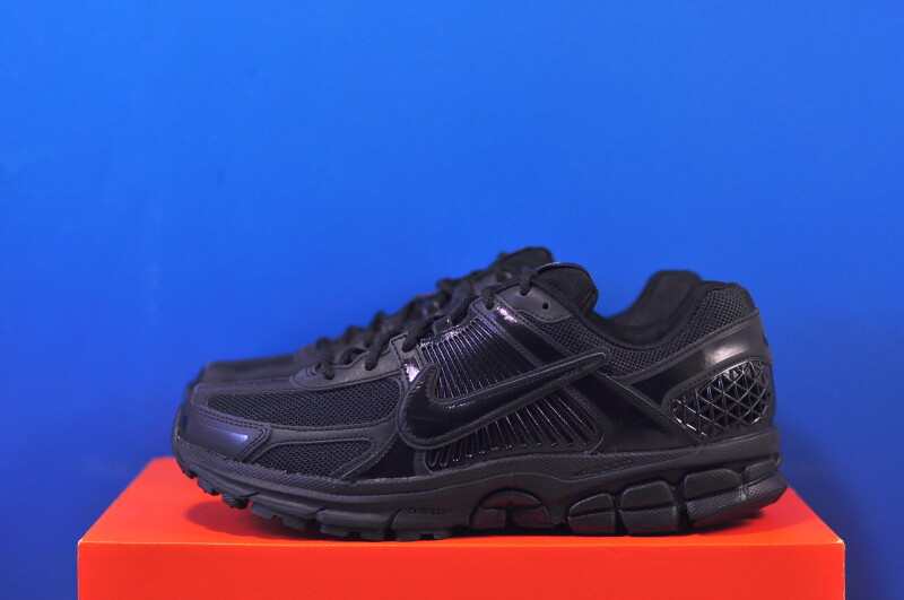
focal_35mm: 75
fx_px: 1881
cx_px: 452
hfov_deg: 27.0
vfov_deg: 18.1
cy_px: 300
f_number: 2.5
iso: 250
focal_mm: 50
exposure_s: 1/320
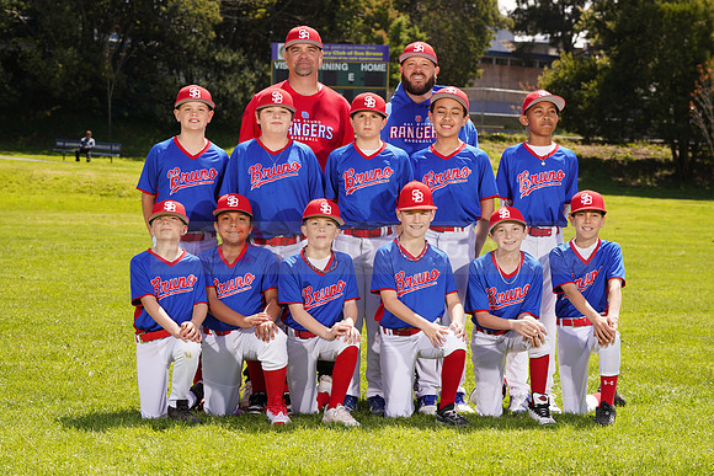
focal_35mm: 100
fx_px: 1984
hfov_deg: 20.4
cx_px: 357
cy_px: 238
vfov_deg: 13.7
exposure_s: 1/160
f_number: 9
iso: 100
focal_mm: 100
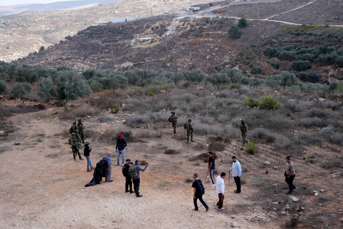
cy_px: 114
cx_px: 172
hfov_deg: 38.2
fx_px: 495
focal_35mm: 52
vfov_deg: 26.0
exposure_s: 1/2000
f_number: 2.8
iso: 200
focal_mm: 35
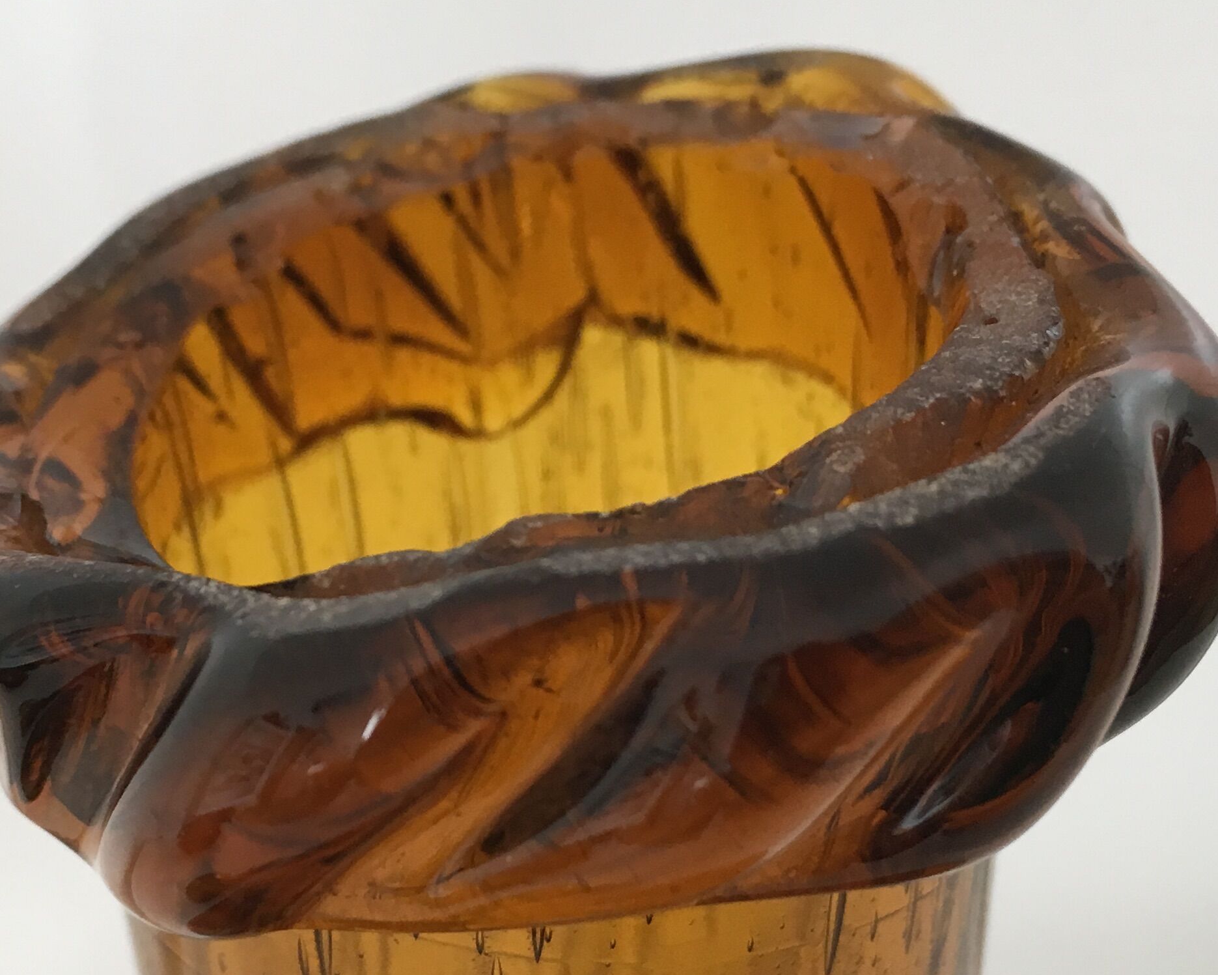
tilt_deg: -35.3
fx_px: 2199
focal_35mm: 61
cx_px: 385
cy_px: 690
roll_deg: +4.5
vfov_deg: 24.8
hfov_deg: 30.7
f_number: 2.2
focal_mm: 4.15
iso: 100
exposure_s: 1/33
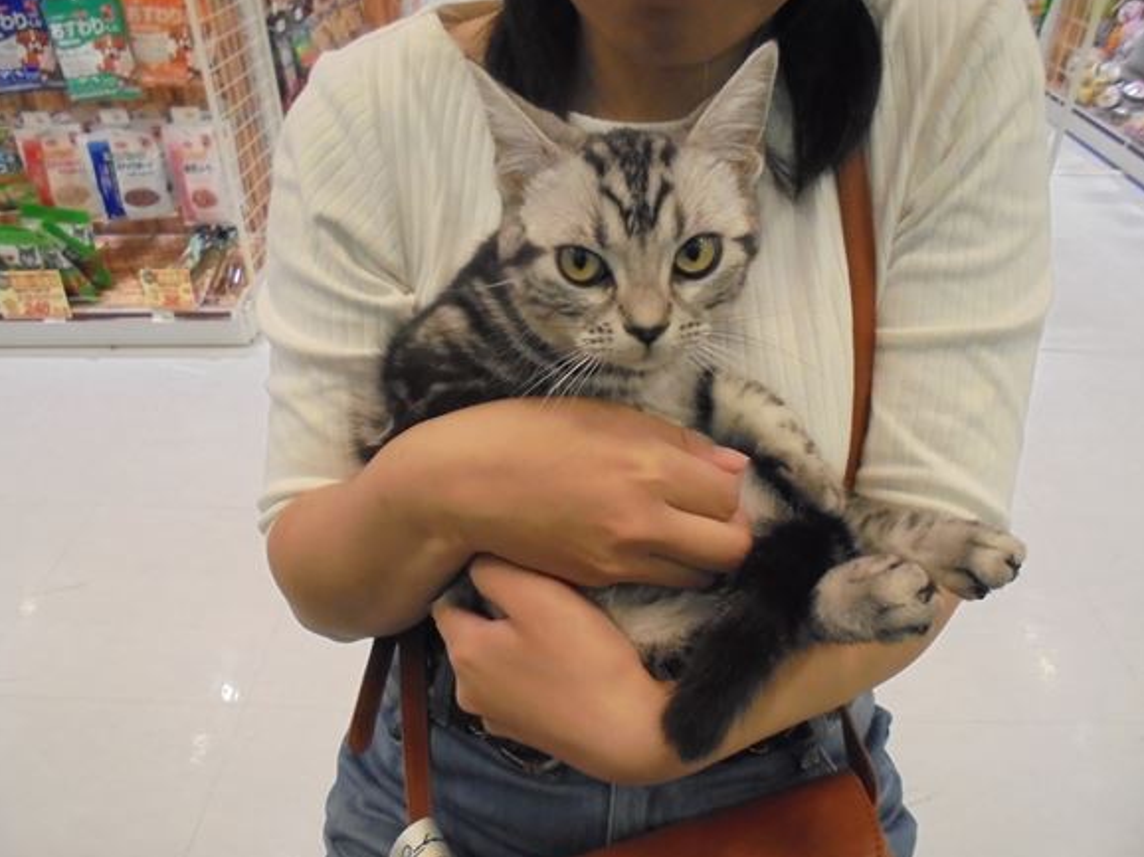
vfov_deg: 51.3
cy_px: 429
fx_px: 892
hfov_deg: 65.3
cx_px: 578
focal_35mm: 27
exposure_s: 1/125
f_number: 3.5
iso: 640
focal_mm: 4.6
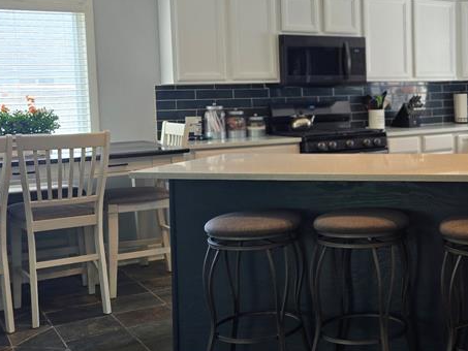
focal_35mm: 52
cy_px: 129
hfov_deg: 35.1
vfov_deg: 27.9
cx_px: 401
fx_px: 703
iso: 100
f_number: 1.7
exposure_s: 1/120
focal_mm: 6.3
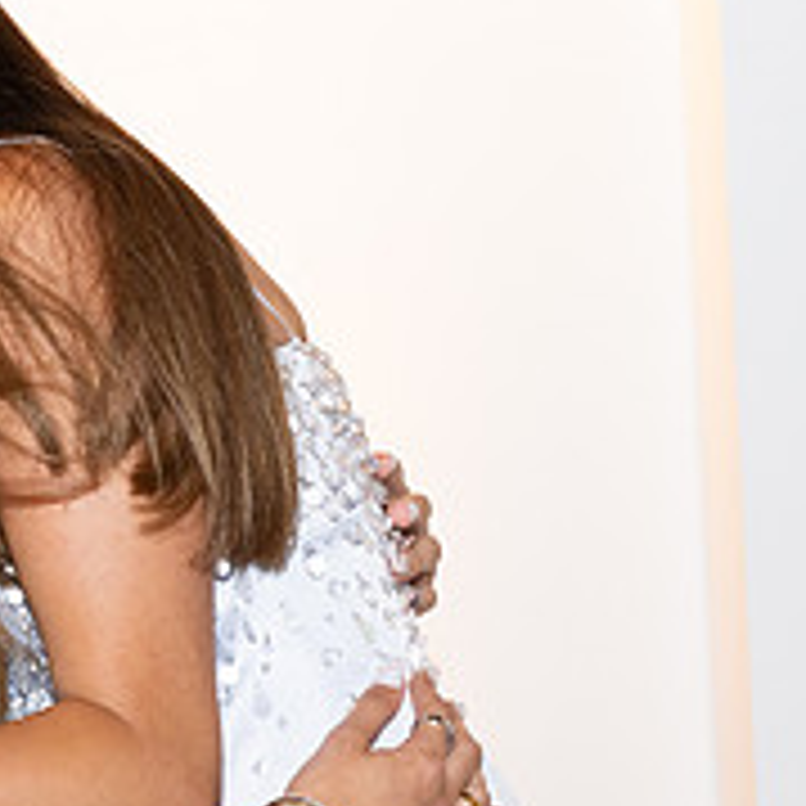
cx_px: -212
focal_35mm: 190
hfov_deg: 9.1
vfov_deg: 9.2
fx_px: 5005
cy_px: 335
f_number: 5.6
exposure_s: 1/80
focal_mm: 69
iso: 1000
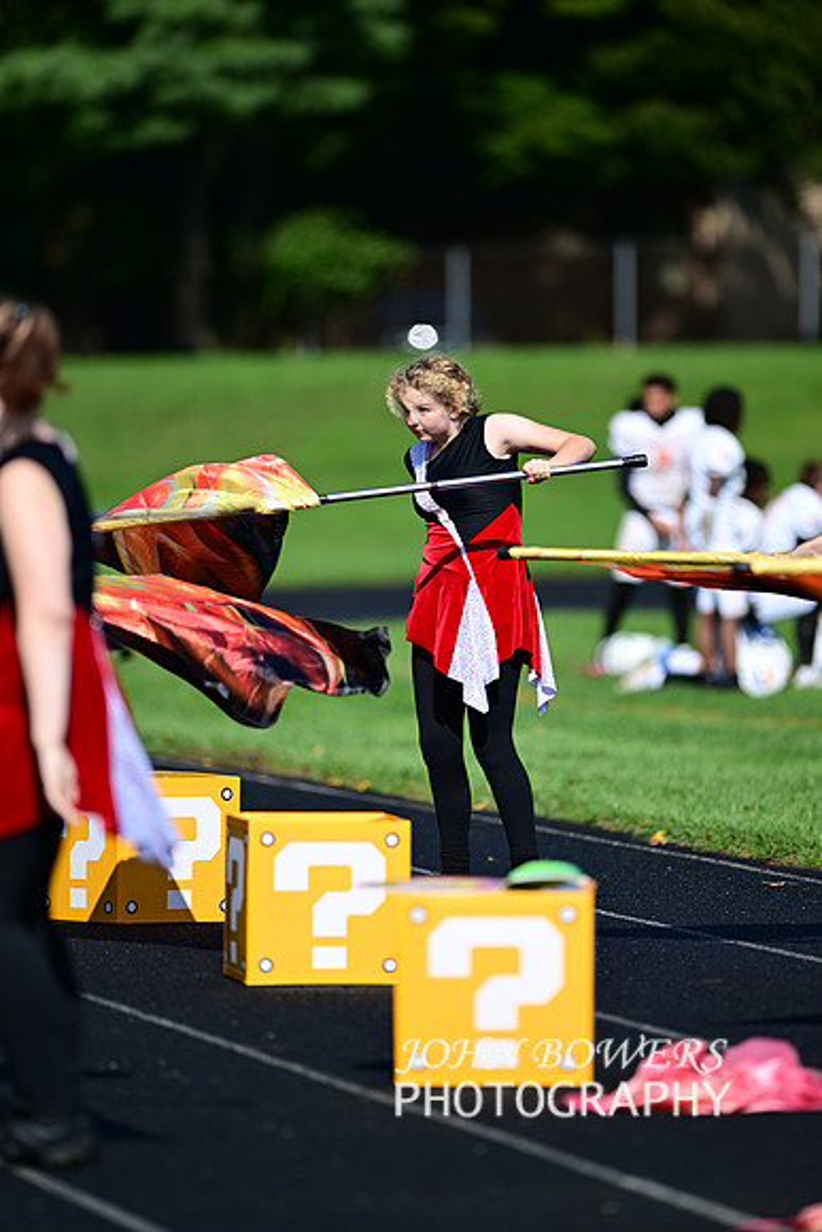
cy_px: 616
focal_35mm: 300
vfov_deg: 6.9
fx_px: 10268
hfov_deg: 4.6
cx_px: 411
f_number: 2.8
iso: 72
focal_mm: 300
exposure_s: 1/1600
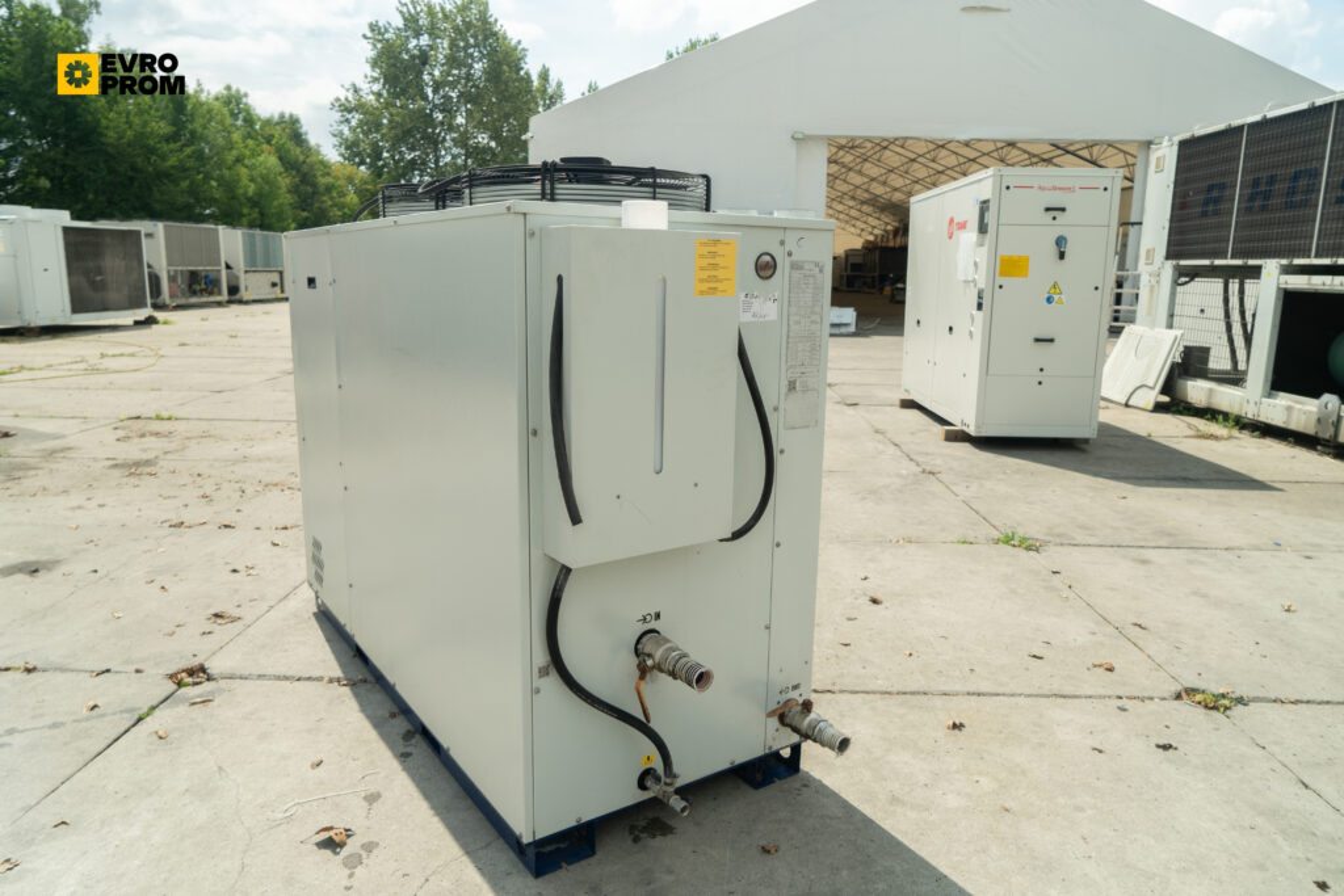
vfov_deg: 53.1
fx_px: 896
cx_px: 672
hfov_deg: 73.7
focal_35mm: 24
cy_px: 448
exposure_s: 1/320
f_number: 5
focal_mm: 24
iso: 125
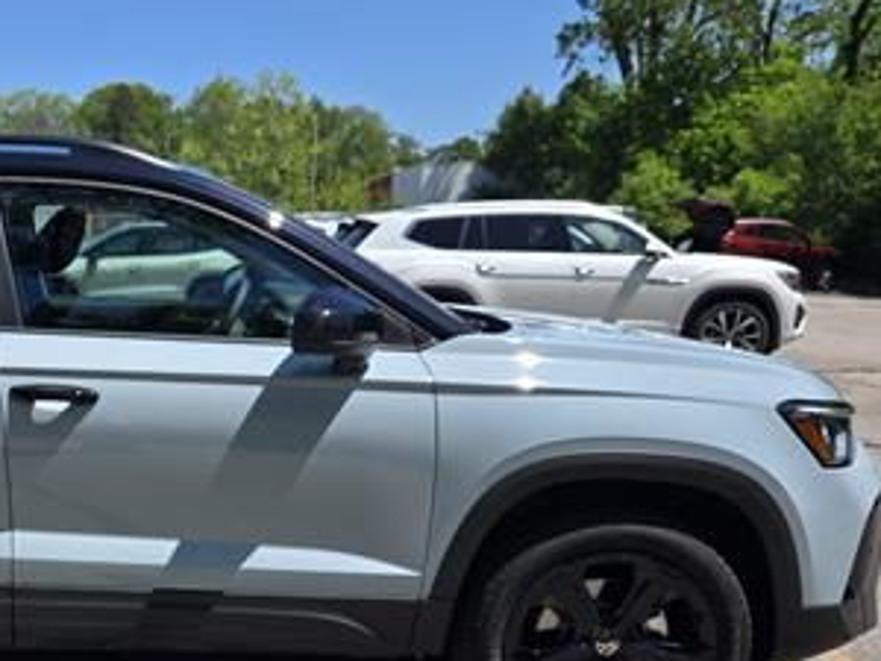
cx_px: 35
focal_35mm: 49
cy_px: 482
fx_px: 1247
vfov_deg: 29.3
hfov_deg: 35.8
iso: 40
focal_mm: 5.4
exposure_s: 1/3333
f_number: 1.8
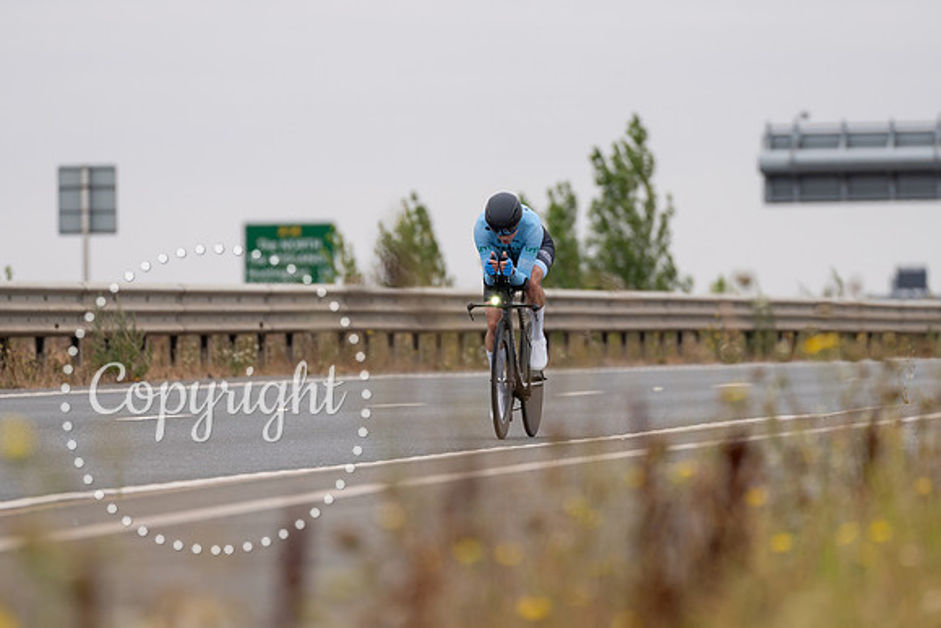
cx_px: 518
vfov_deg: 3.8
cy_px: 315
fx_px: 9412
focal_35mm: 360
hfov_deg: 5.7
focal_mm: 200
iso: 100
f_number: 2.8
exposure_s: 1/800
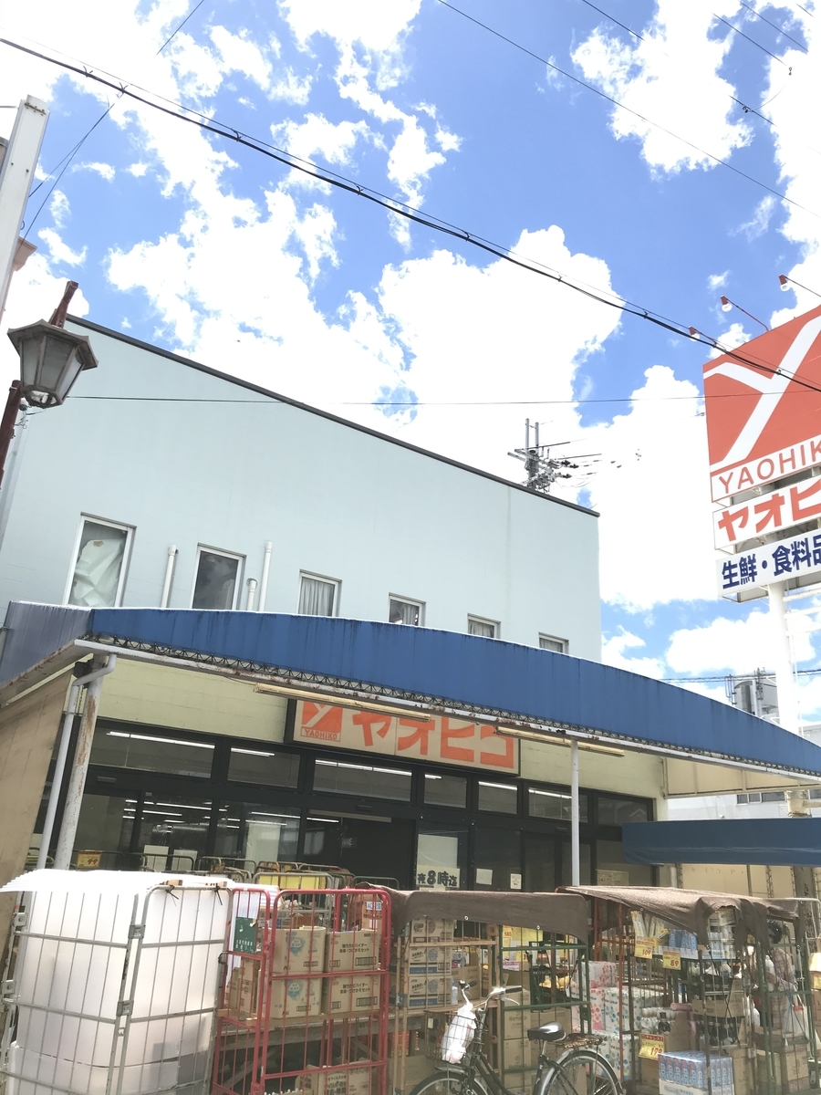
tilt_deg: +23.8
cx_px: 410
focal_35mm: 28
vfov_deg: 63.4
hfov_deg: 49.7
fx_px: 885
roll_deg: -4.9
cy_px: 548
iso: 20
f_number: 1.8
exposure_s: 1/1520
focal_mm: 3.99
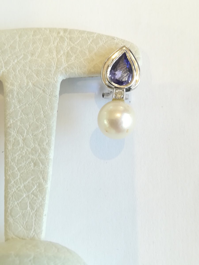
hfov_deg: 36.0
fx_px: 307
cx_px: 100
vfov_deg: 46.8
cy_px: 132
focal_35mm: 40
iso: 100
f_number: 2.2
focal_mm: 3.83
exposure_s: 1/30
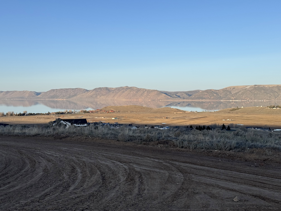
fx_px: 390
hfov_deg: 39.7
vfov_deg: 30.3
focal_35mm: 48
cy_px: 106
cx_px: 140
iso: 64
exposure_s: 1/2611
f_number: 1.78
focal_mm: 6.76
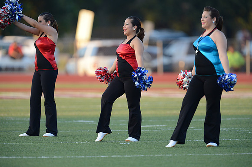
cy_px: 84
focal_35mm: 550
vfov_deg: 2.5
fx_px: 3848
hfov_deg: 3.8
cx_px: 126
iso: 800
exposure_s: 1/640
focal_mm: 550
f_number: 4
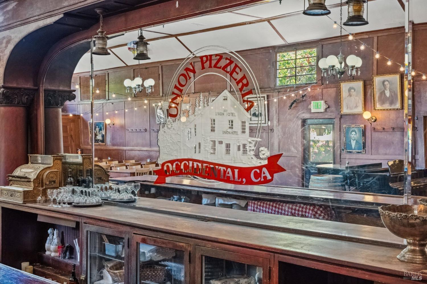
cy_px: 142
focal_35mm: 44
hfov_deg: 44.5
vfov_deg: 30.5
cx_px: 214
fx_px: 522
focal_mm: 44
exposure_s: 1/15
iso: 6400
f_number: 8
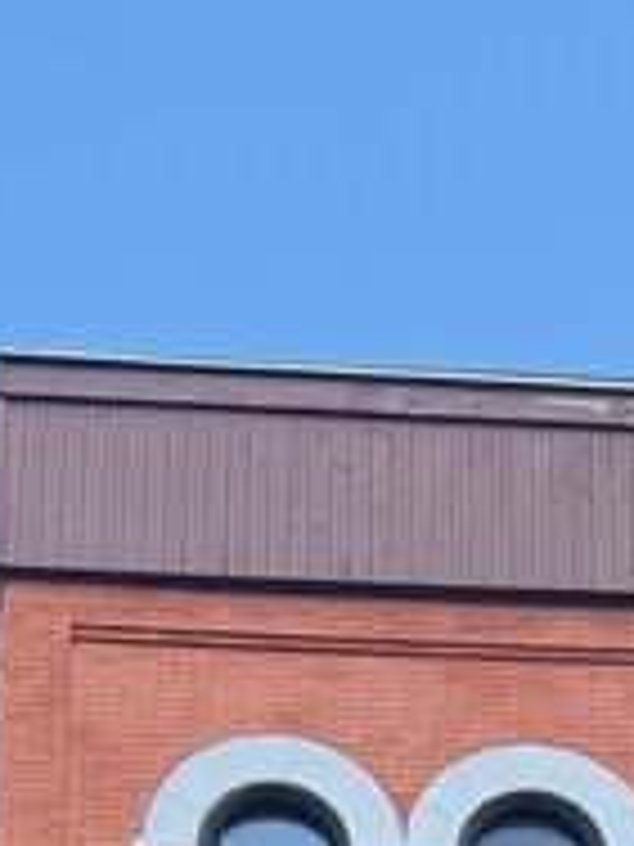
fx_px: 3199
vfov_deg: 13.2
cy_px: 1620
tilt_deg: +20.5
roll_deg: +2.3
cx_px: 445
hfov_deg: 11.3
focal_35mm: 131
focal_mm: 6.76
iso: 80
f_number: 1.78
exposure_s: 1/747
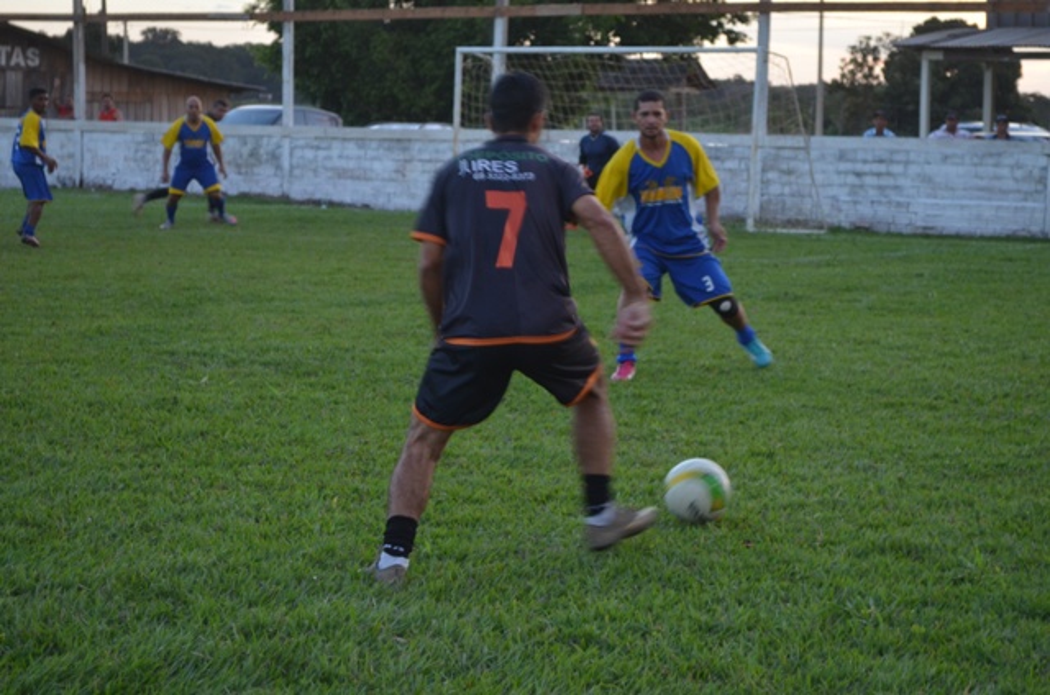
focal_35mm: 82
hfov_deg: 24.7
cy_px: 348
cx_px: 525
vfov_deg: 16.5
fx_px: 2401
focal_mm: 55
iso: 450
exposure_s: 1/60
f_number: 5.6
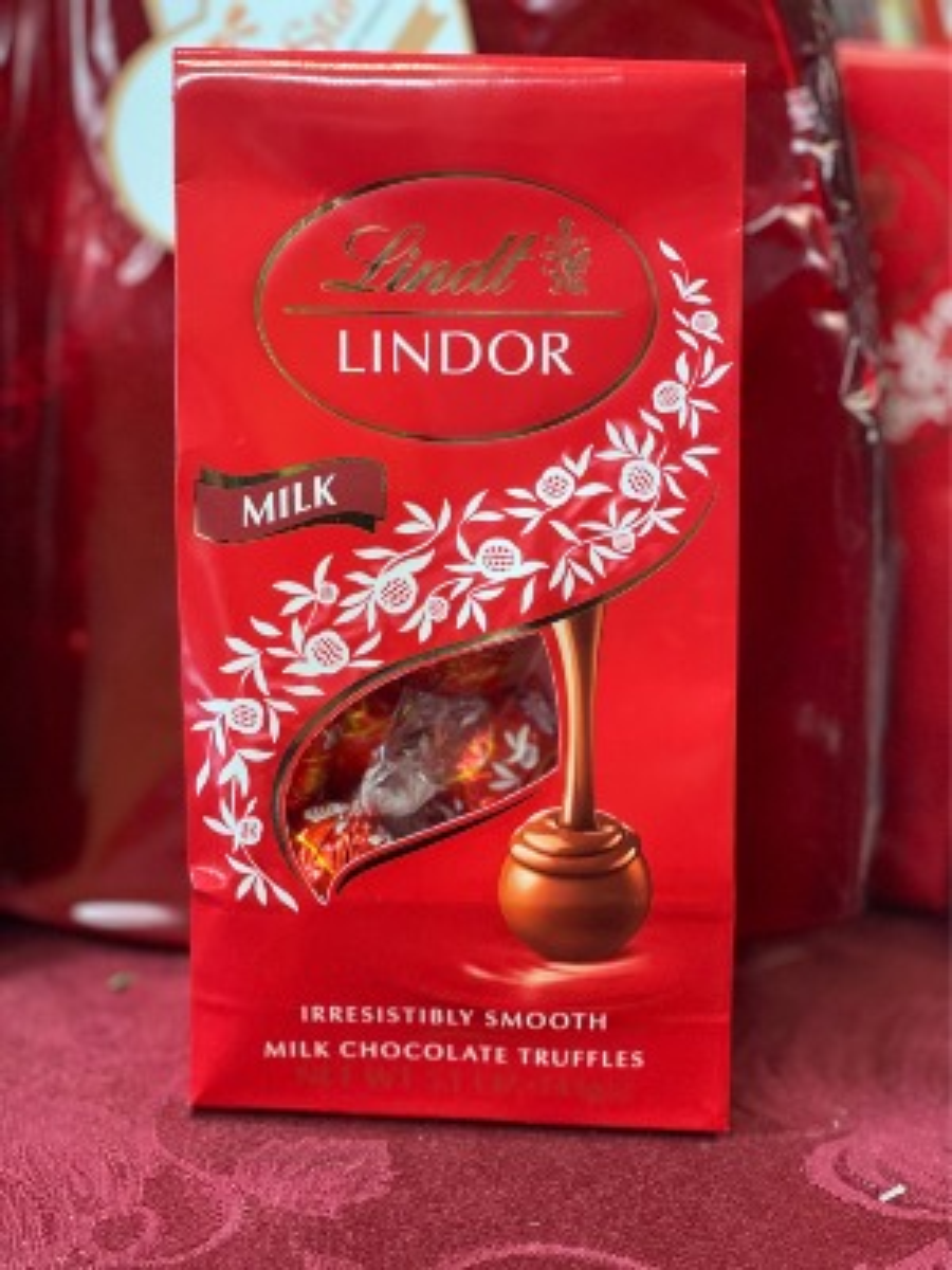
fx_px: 2347
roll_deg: -0.3
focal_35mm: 64
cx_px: 476
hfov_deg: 22.9
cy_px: 635
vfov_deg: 30.3
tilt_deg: -16.4
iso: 250
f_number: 2.2
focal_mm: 7.5
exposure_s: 1/30
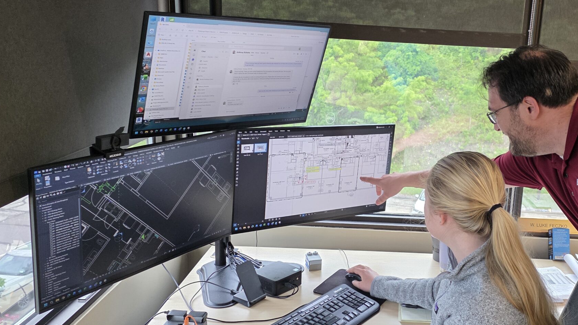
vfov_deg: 31.2
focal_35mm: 38
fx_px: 582
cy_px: 173
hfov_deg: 51.6
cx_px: 395
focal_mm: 6.3
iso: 200
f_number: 1.7
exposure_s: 1/180
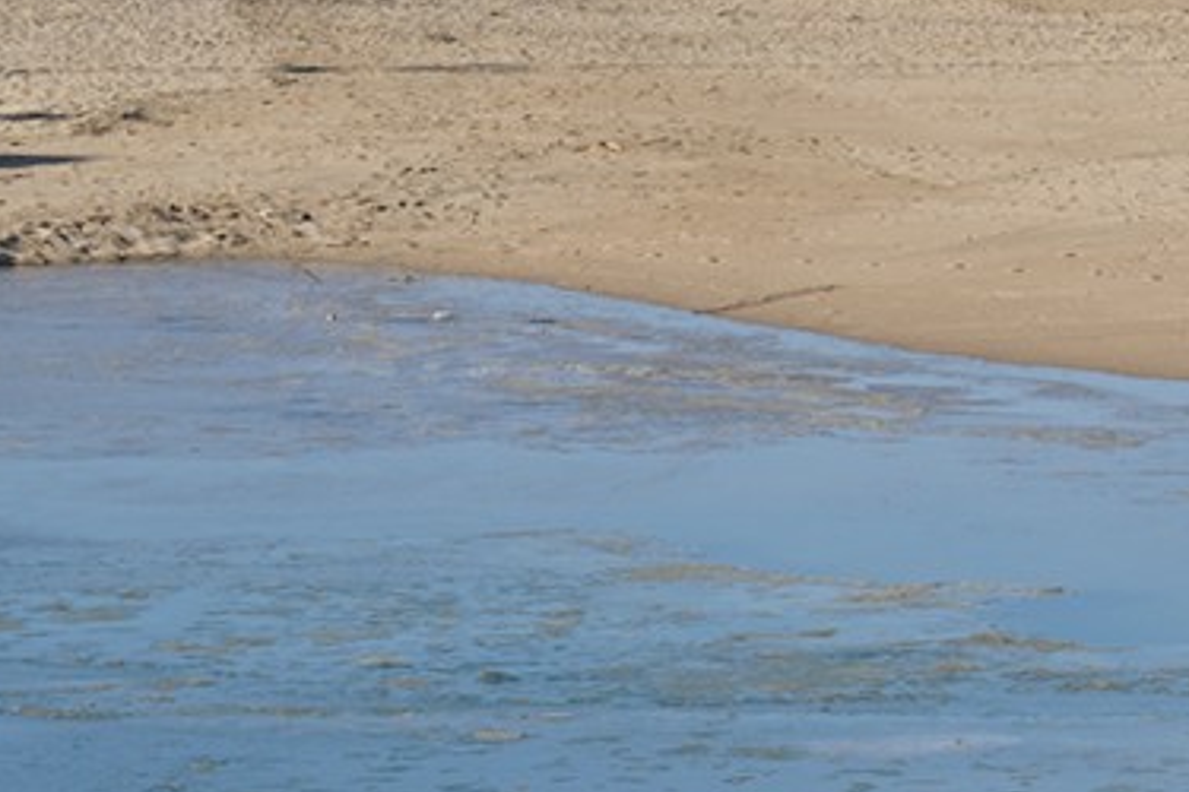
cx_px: 1671
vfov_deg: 5.3
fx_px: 8620
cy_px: -35
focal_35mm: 261
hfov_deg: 7.8
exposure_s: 1/100
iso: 100
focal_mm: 49
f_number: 14
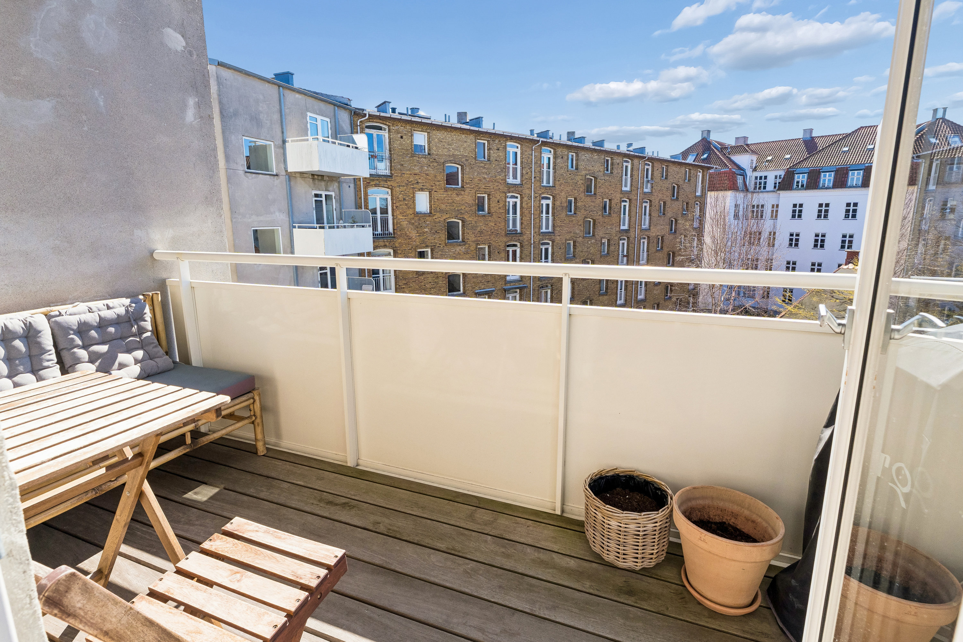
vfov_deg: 71.1
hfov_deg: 94.0
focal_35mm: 17
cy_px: 321
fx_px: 449
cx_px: 482
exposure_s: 1/500
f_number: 7.1
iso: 400
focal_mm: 11.2
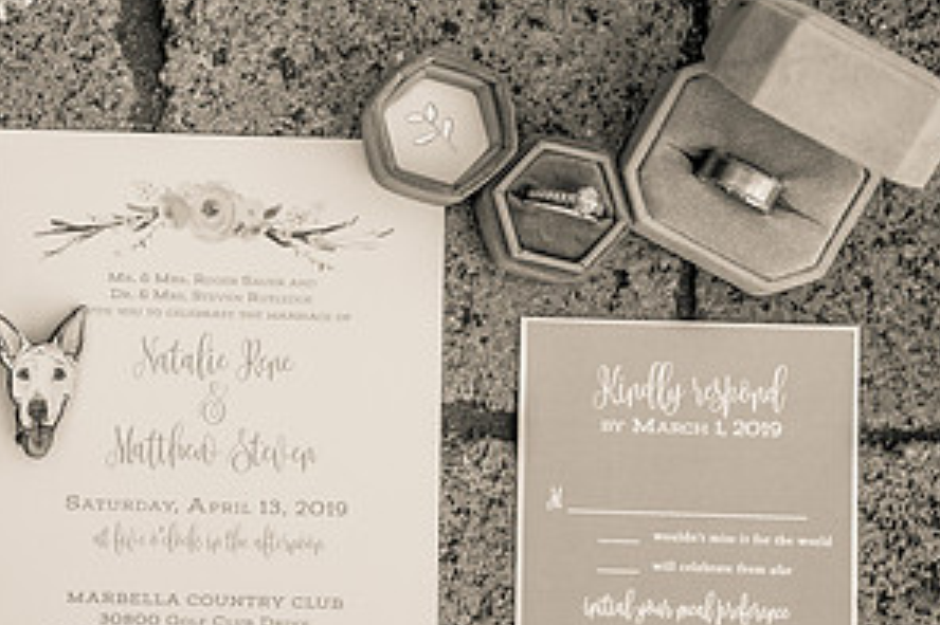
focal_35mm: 98
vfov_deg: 13.9
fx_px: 2557
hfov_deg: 20.4
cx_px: 70
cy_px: 290
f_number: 2.8
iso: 125
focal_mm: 50
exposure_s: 1/250
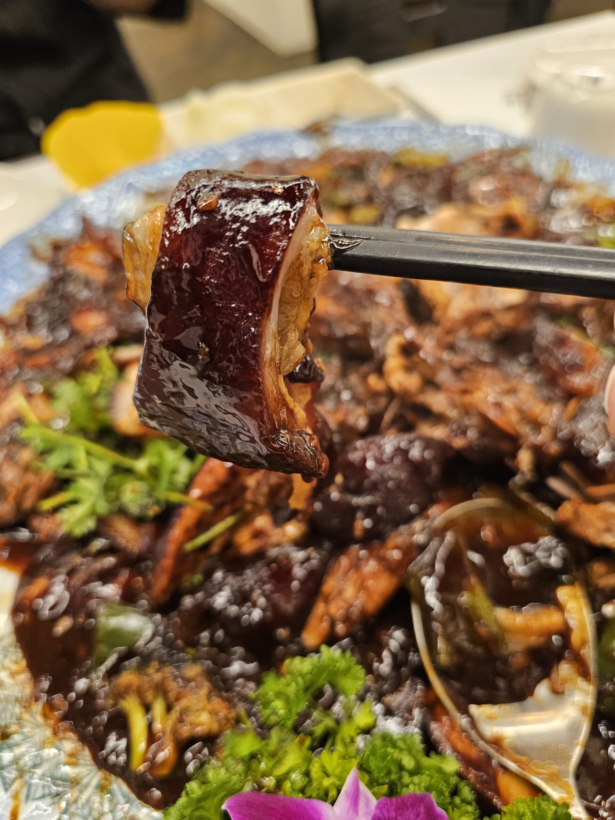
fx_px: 545
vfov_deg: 73.9
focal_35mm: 23
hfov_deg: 58.9
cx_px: 308
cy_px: 410
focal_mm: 6.3
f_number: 1.7
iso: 640
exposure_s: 1/120
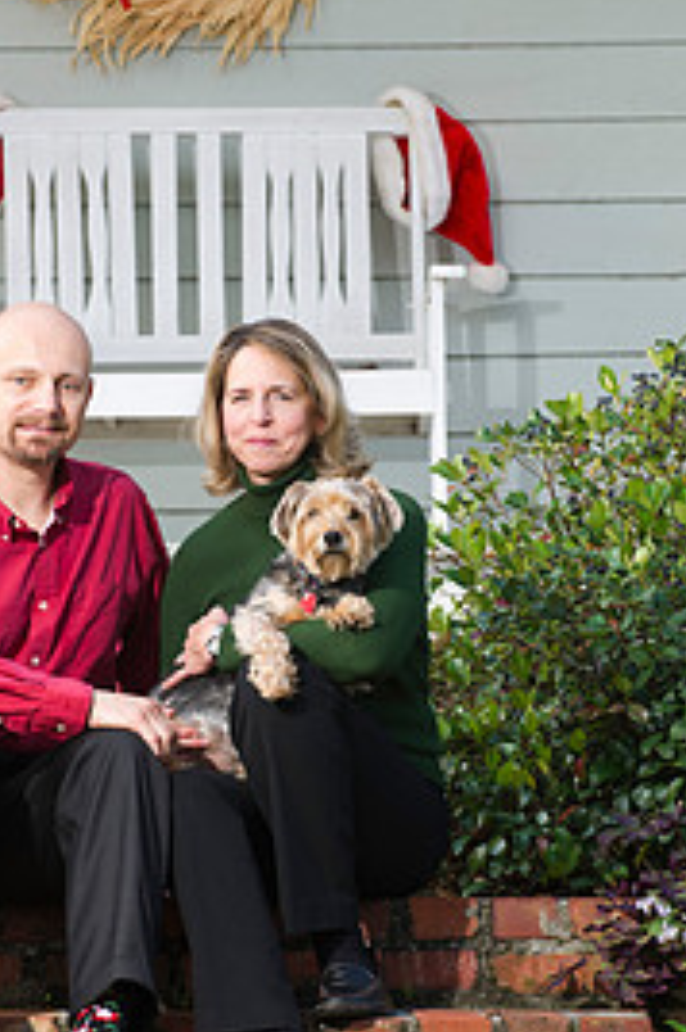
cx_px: 191
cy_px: 470
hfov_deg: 4.8
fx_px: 8167
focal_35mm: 285
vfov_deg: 7.2
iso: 125
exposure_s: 1/125
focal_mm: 170
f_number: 5.6
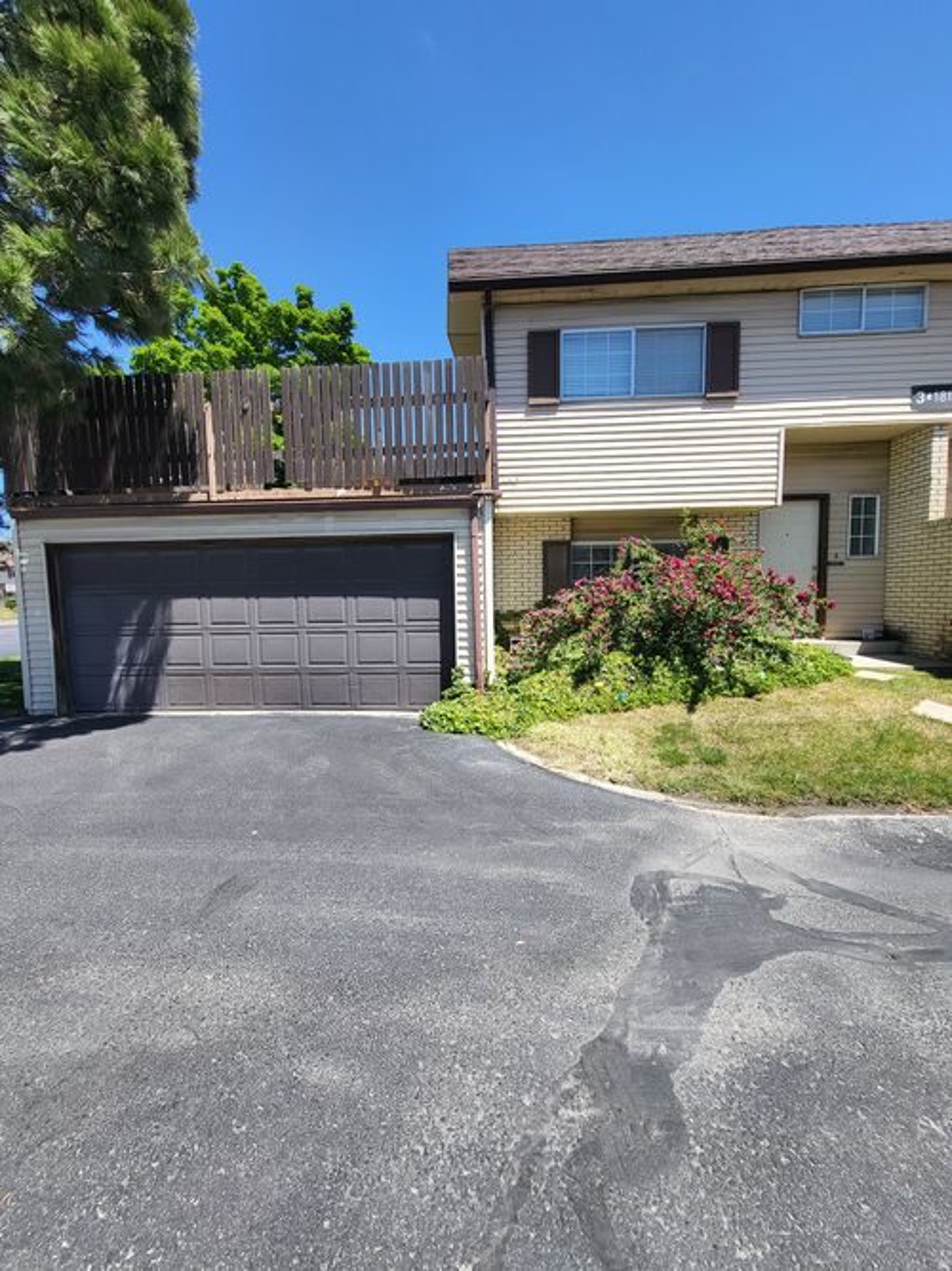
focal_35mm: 13
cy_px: 636
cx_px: 476
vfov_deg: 106.2
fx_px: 477
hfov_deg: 89.9
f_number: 2.2
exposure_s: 1/609
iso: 32
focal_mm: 1.74
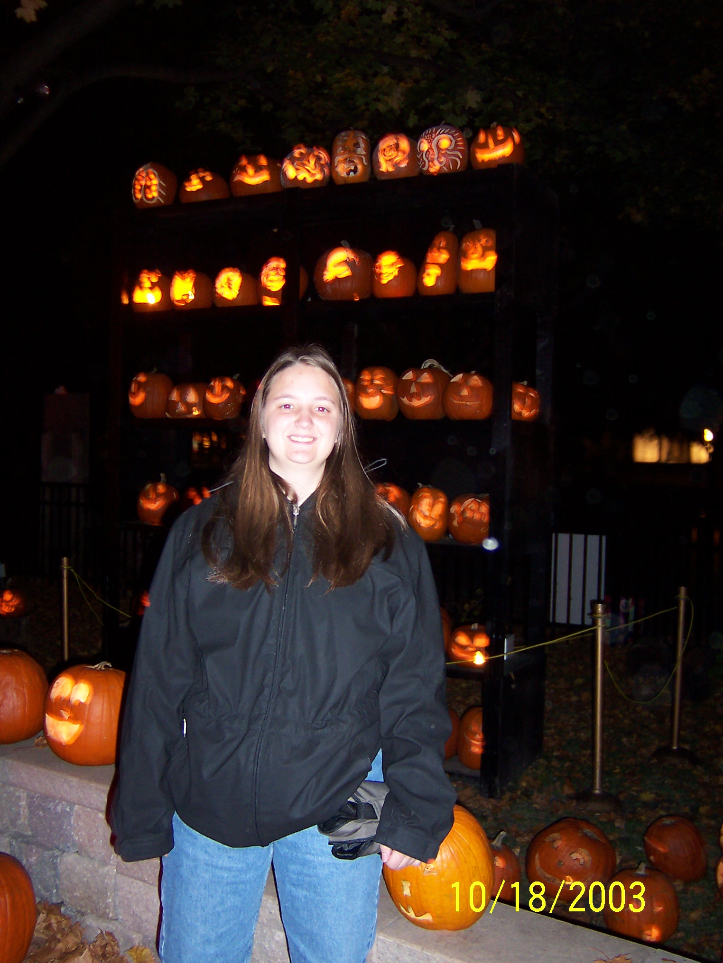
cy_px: 482
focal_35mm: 36
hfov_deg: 39.7
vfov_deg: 51.4
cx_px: 362
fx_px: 1003
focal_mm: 5.6
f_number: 2.8
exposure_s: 1/2
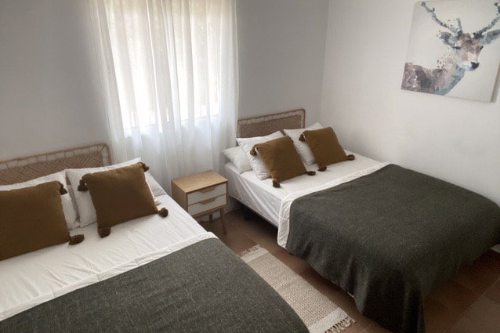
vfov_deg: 53.1
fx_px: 333
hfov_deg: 73.8
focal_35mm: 24
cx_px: 250
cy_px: 154
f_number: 2.2
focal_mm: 2.71
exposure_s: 1/60
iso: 320
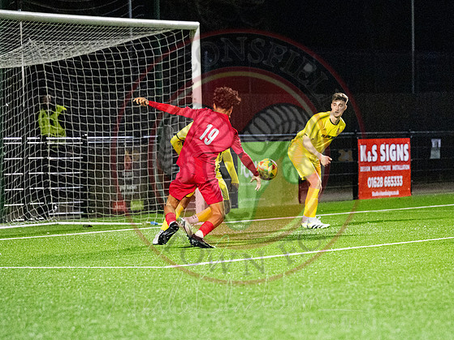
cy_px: 274
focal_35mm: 248
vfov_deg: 6.0
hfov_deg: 8.0
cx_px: 315
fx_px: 3252
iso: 8000
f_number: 2.8
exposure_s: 1/1000
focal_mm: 135
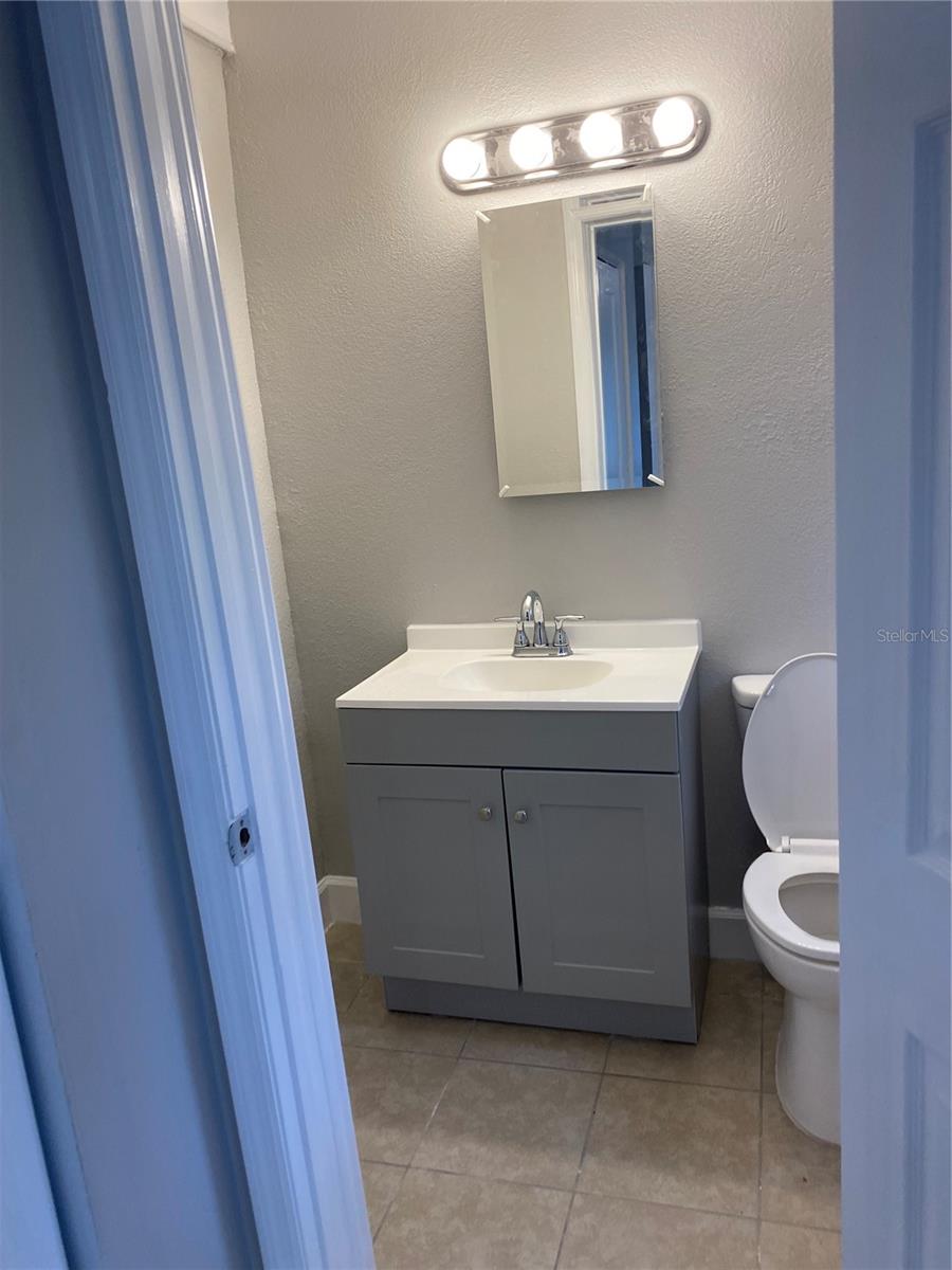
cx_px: 476
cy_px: 635
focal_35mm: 26
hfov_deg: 53.1
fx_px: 953
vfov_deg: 67.3
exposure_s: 1/120
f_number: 1.8
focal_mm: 4.25
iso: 100
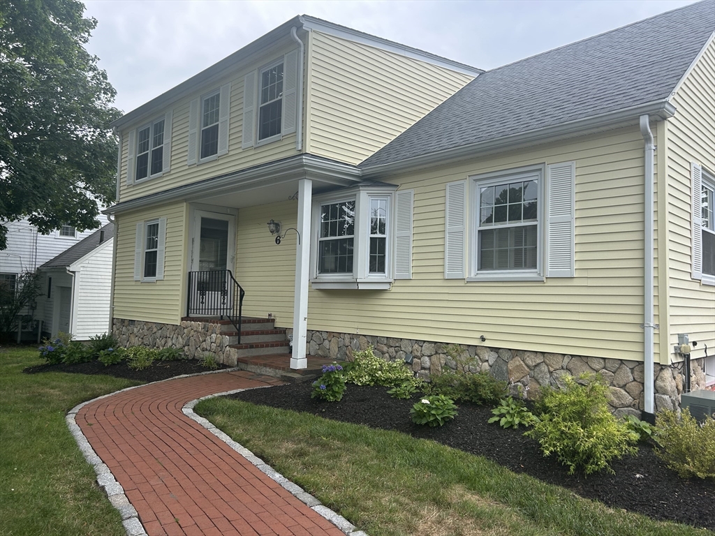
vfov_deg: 53.1
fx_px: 537
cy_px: 268
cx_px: 358
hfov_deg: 67.3
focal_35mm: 26
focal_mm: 5.7
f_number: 1.5
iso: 50
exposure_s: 1/1531
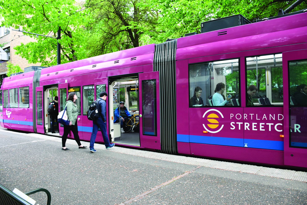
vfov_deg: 47.9
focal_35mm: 27
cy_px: 102
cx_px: 154
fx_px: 230
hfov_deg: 67.4
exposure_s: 1/100
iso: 800
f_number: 5
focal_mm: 18
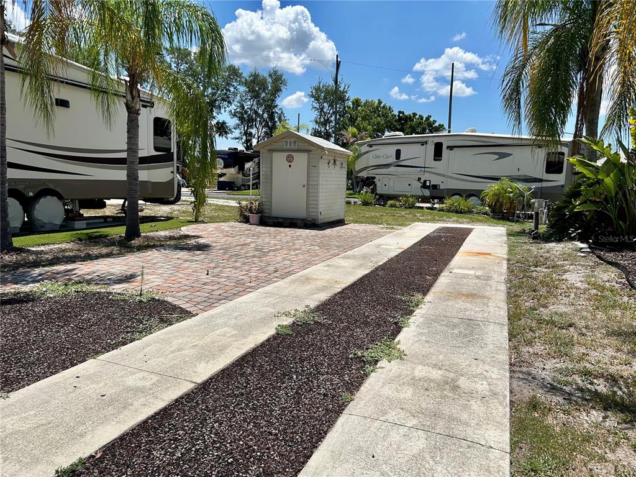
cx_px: 318
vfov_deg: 53.1
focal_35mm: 26
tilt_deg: -7.6
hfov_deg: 67.3
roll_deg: -1.4
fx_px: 478
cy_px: 238
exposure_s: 1/5882
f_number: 1.5
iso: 50
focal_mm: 5.7
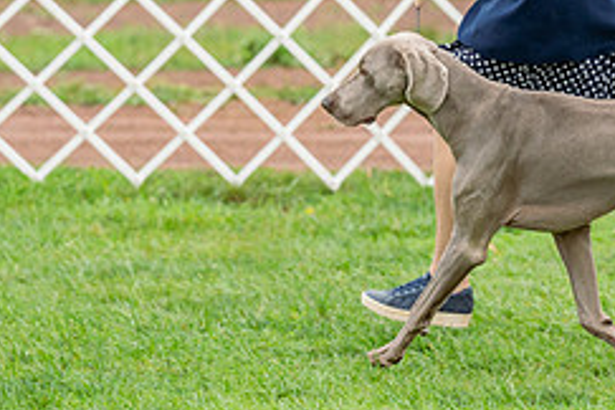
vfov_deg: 3.6
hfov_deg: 5.3
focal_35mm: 386
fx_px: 6594
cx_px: 486
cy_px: -22
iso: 640
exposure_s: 1/1250
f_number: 4
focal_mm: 162
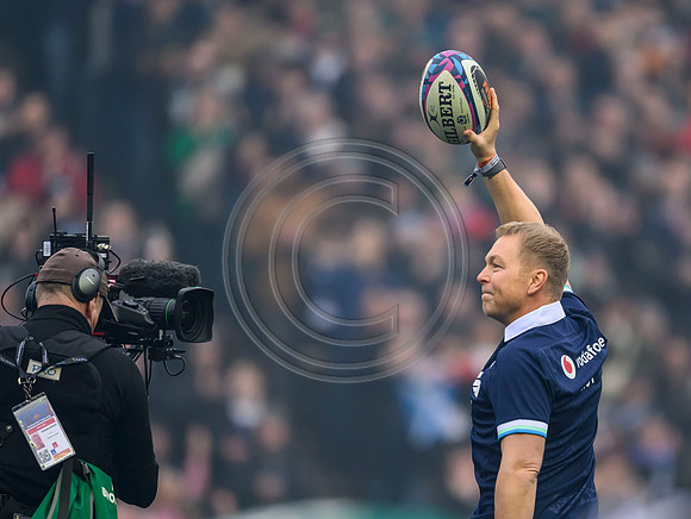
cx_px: 477
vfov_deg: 2.0
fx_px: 14838
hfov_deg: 2.7
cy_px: 318
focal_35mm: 743
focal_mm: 560
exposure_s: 1/2500
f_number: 4
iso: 3200
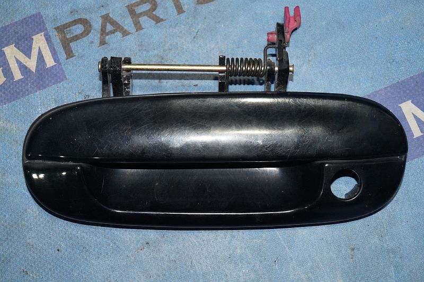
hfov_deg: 24.6
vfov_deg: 16.5
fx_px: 971
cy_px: 141
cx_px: 212
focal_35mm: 82
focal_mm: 55
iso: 800
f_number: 5.6
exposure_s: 1/160
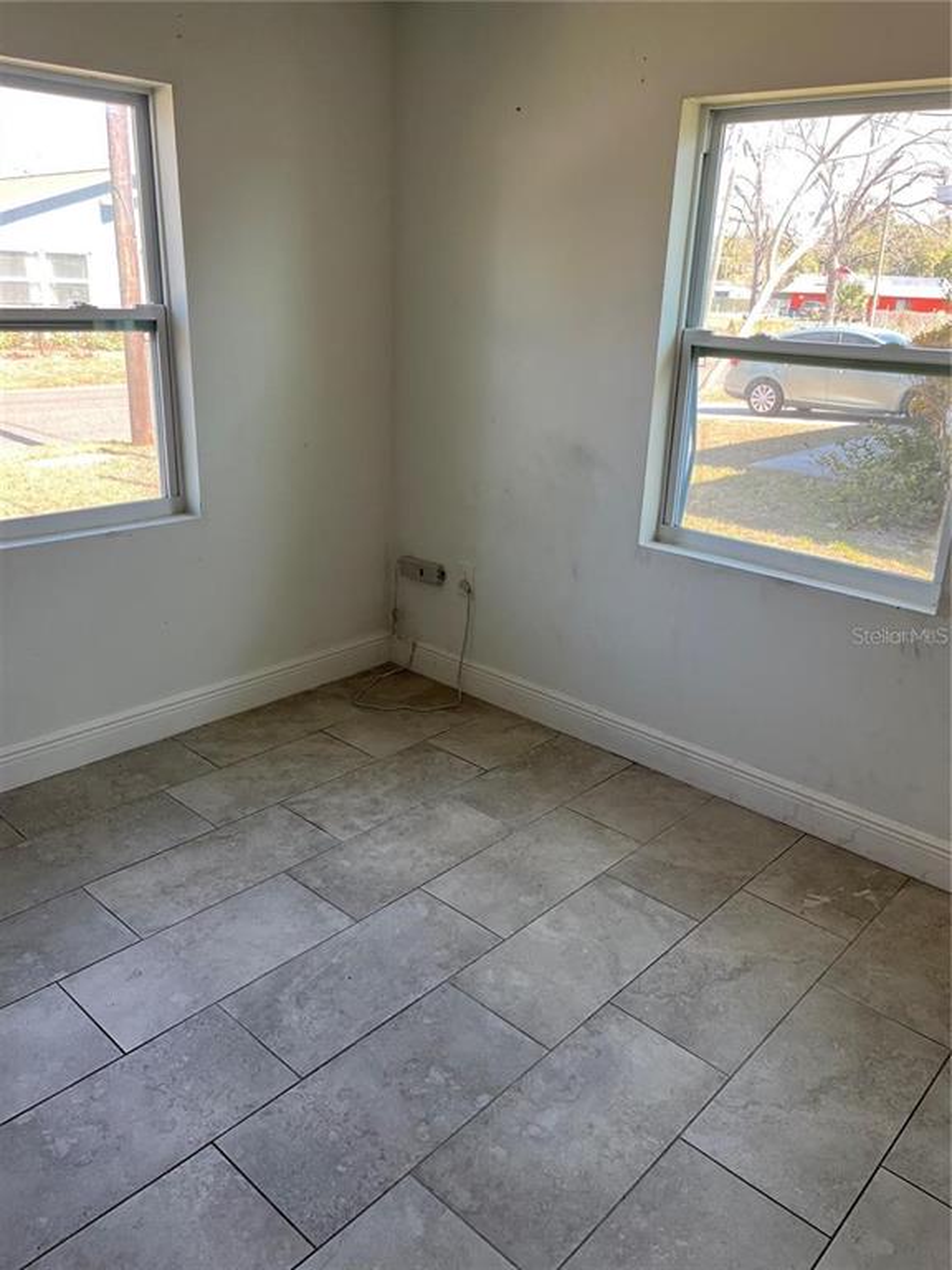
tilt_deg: -20.5
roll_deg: -1.3
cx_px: 476
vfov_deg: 67.3
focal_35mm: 26
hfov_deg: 53.1
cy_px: 635
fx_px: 953
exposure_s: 1/121
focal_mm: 5.1
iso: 80
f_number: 1.6
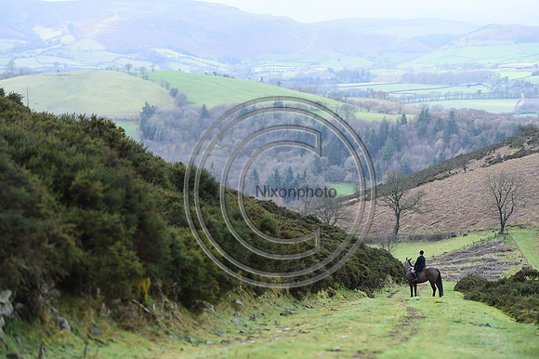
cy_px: 180
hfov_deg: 19.5
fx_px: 1571
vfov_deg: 13.0
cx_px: 270
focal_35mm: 105
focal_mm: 105
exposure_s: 1/800
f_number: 3.5
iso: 400
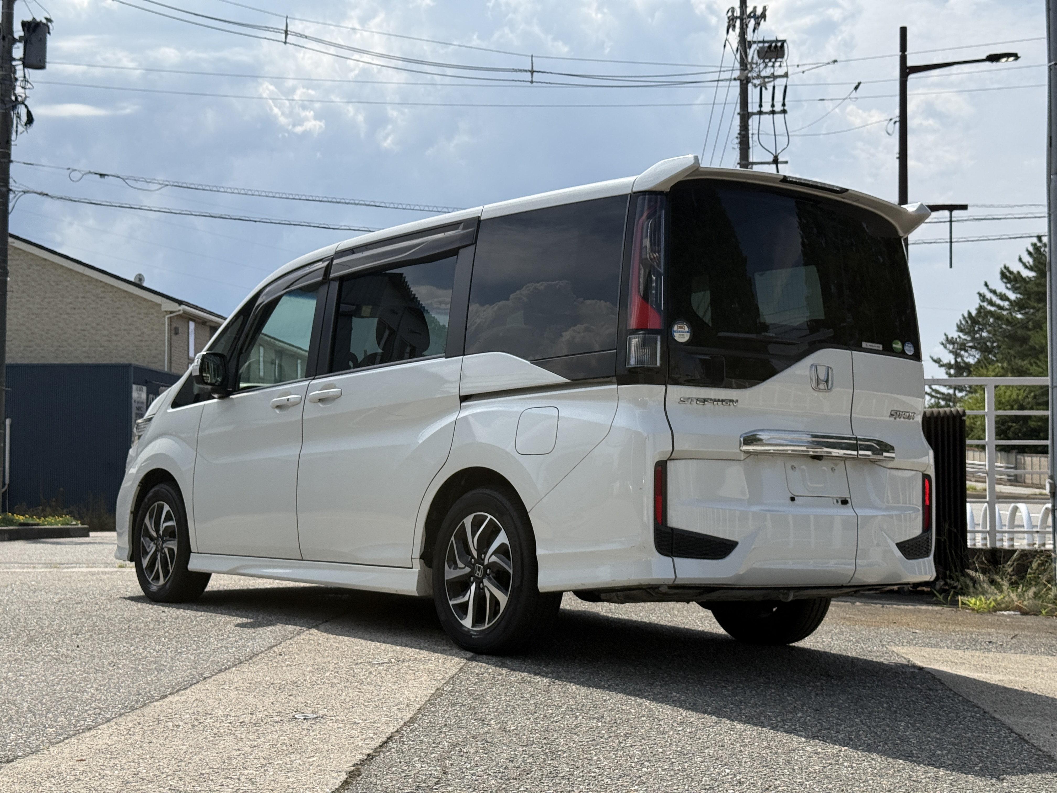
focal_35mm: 48
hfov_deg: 39.7
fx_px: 1466
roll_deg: +0.3
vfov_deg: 30.3
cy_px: 396
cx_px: 528
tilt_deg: +4.0
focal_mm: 6.76
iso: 64
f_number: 1.78
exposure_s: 1/7874
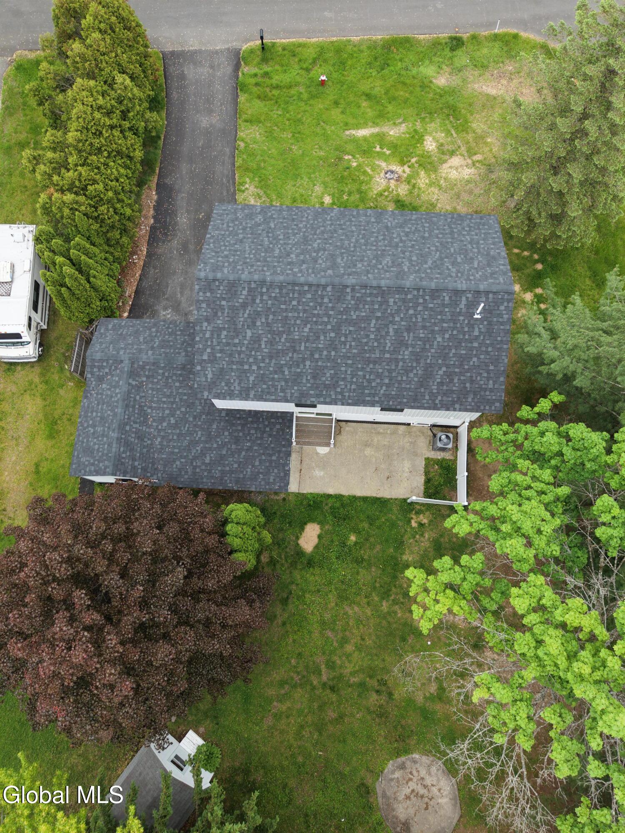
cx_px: 312
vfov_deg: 71.6
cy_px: 416
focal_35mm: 24
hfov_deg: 56.8
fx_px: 578
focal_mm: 8.67
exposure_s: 1/640
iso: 100
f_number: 1.8
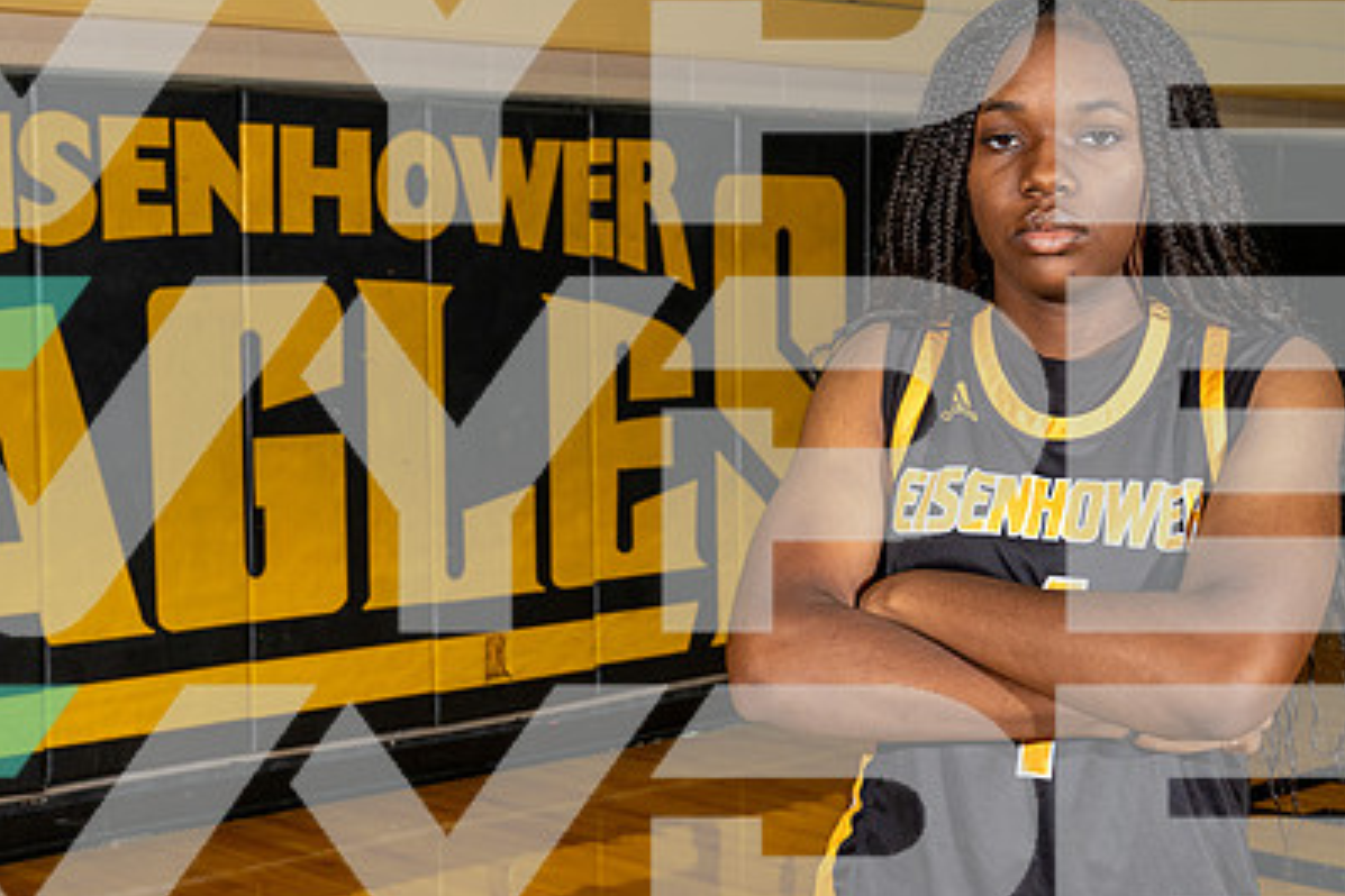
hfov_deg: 32.9
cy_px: 456
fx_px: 2279
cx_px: 597
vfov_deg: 22.3
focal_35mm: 61
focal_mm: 42
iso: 800
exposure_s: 1/250
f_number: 8
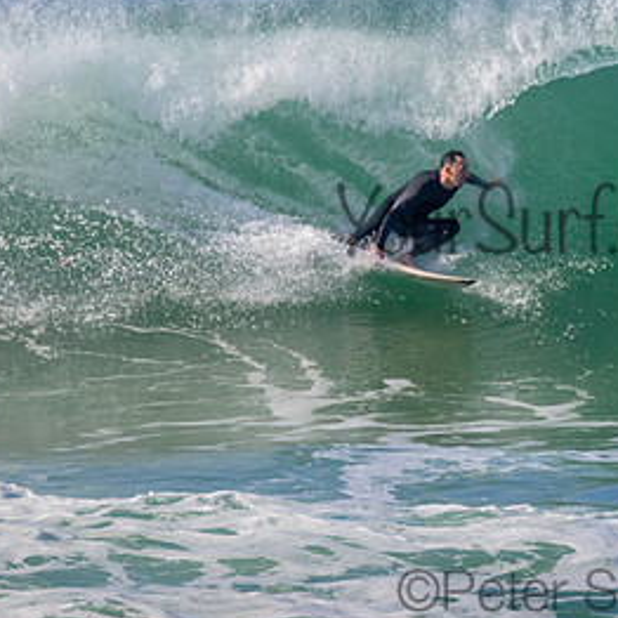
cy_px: 199
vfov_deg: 1.2
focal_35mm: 1503
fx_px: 30358
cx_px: 580
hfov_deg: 1.2
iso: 1600
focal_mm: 800
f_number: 11
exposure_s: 1/2000
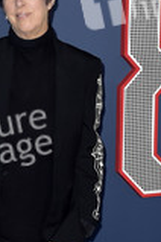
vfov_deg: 15.5
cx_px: 19
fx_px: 879
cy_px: 222
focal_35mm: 131
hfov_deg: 10.4
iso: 400
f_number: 6.3
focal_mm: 52
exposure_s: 1/250
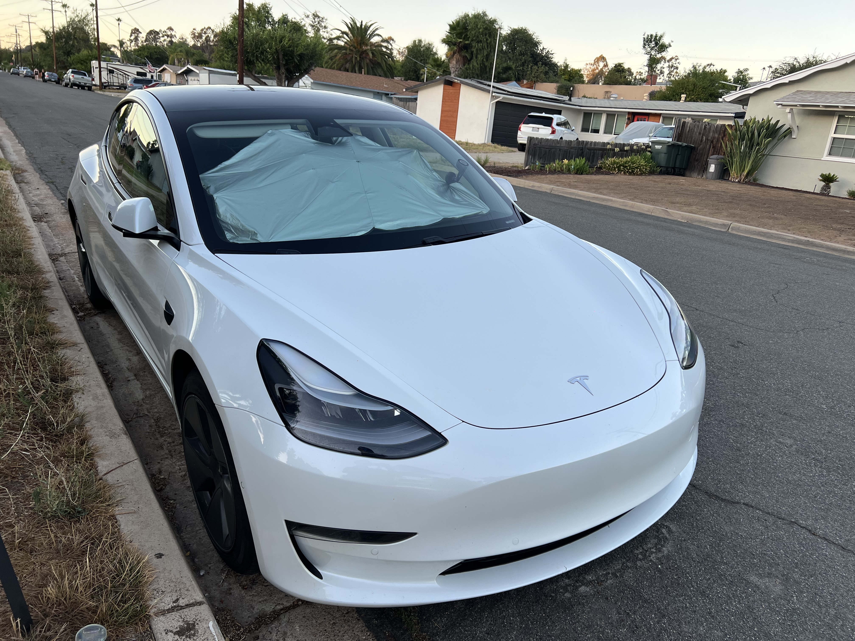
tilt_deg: -17.8
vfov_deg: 53.1
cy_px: 320
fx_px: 642
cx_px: 428
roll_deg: -7.1
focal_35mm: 26
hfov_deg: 67.3
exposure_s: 1/201
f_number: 1.5
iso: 40
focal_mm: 5.7
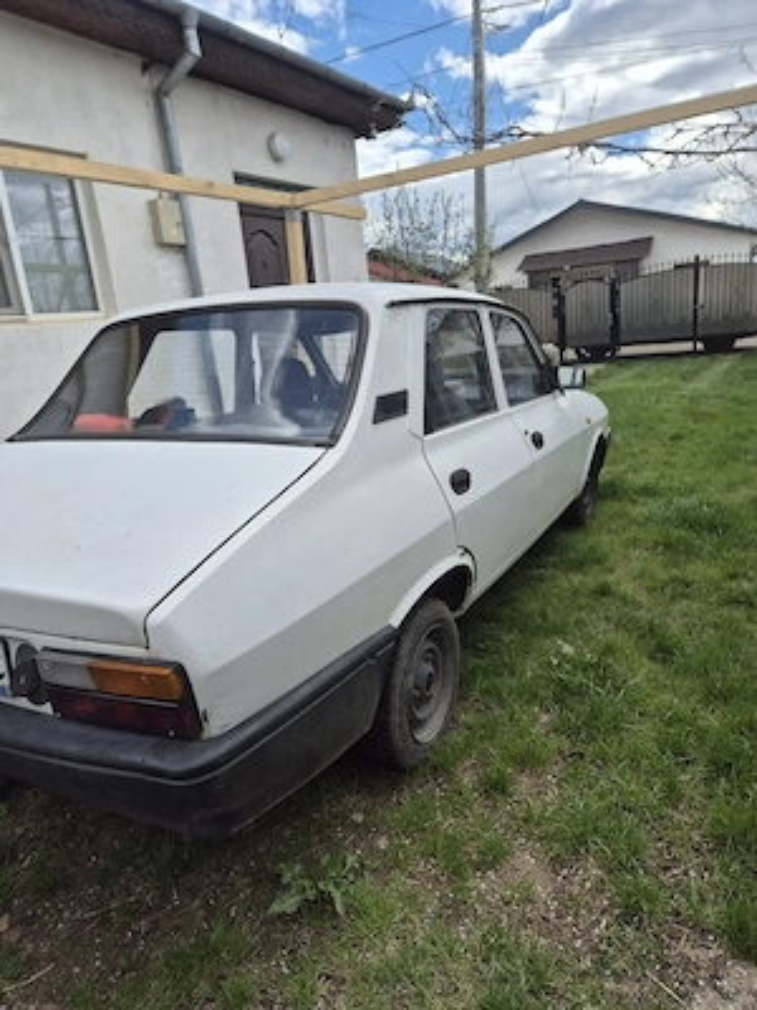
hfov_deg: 58.9
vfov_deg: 73.9
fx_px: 671
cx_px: 378
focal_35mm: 23
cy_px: 505
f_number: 1.8
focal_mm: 5.4
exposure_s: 1/1667
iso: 25
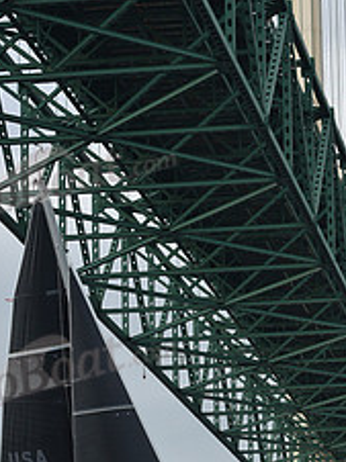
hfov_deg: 8.5
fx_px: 2310
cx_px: 284
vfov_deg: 11.3
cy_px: 456
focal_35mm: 173
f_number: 8
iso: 400
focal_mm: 70
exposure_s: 1/800
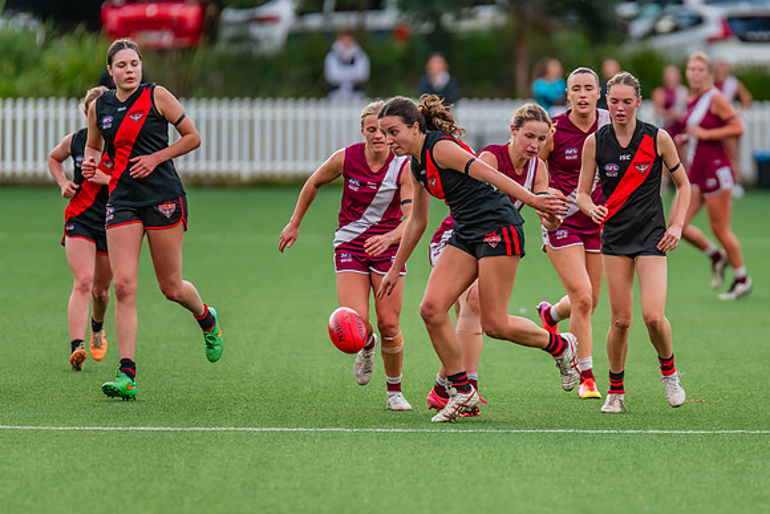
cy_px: 276
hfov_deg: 4.0
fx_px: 10929
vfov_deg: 2.7
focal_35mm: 511
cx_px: 462
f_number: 4
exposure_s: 1/800
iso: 1100
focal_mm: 420
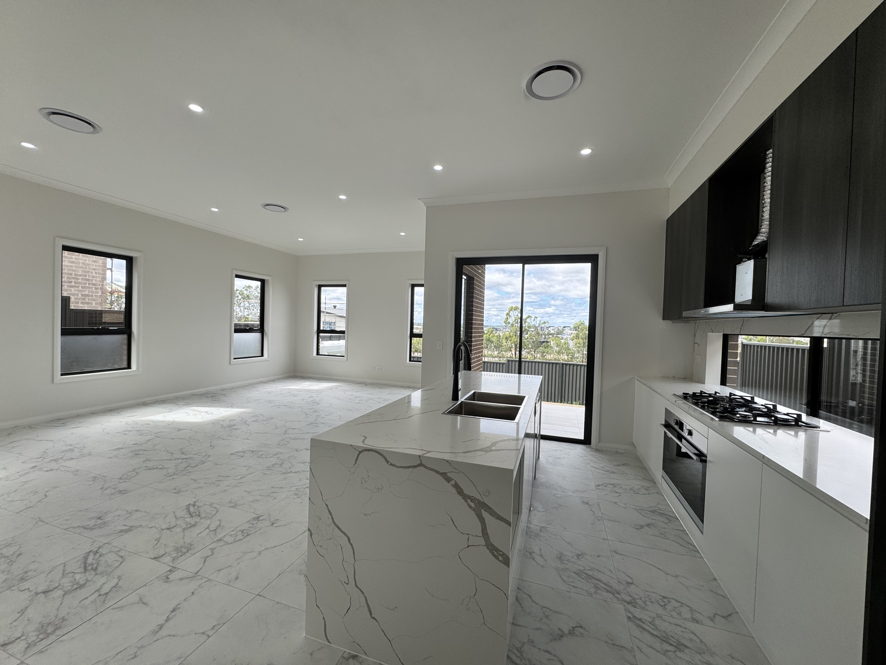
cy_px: 332
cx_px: 443
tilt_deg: -0.6
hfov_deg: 102.1
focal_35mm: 14
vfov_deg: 85.7
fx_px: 358
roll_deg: -1.6
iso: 40
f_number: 2.2
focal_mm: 2.22
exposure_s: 1/501
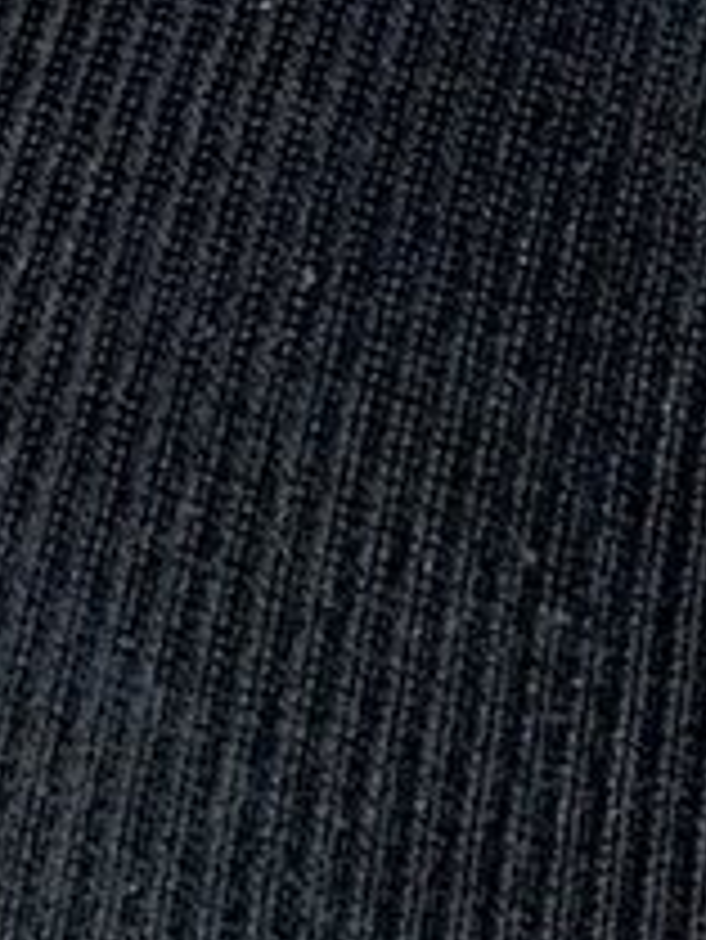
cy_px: 2649
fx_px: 3749
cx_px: 1965
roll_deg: +1.1
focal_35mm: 138
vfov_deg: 10.7
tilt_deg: -22.0
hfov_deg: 9.1
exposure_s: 1/60
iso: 250
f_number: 1.78
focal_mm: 6.86
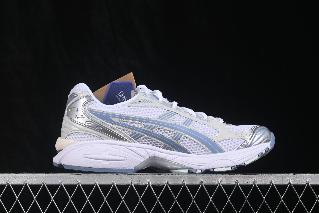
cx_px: 160
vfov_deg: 18.2
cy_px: 106
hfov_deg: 27.0
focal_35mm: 75
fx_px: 665
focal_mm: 50
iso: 160
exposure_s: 1/80
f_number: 8
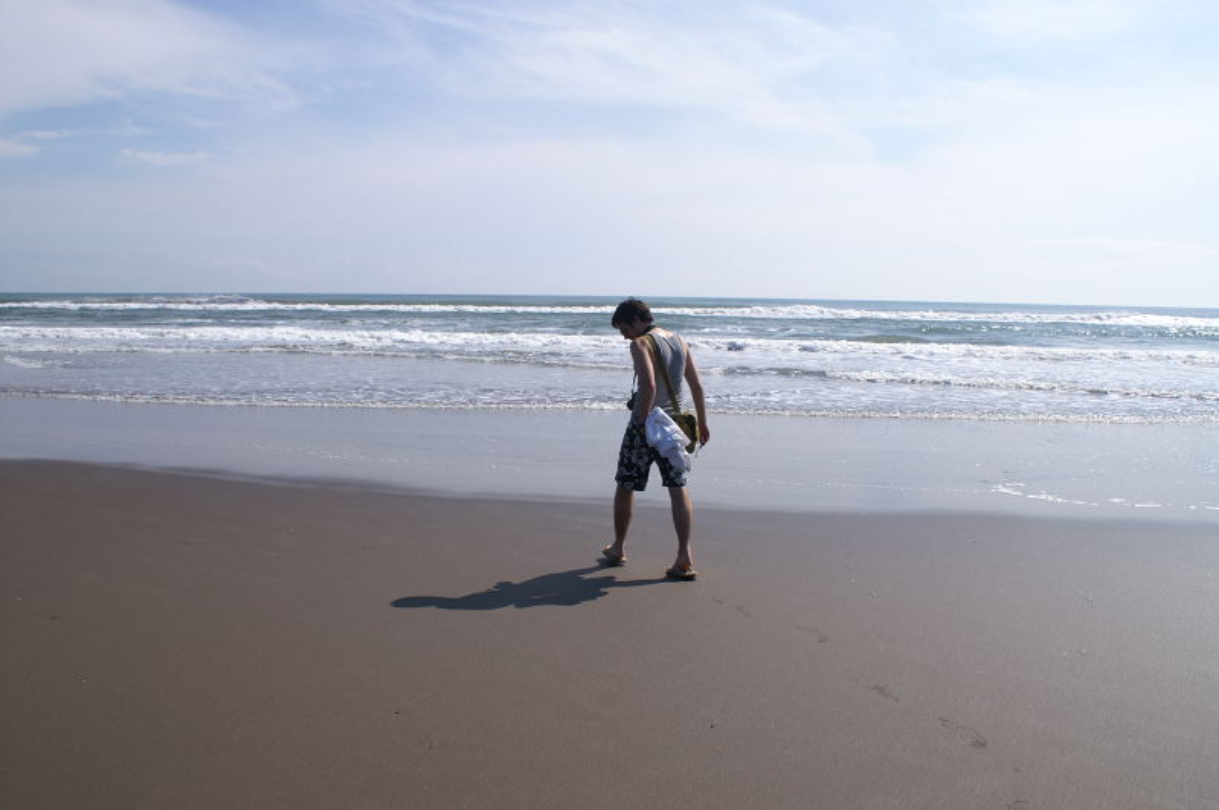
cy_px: 405
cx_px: 610
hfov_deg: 62.0
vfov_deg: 43.5
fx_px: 1015
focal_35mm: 30
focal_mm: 20
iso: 100
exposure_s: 1/640
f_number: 8
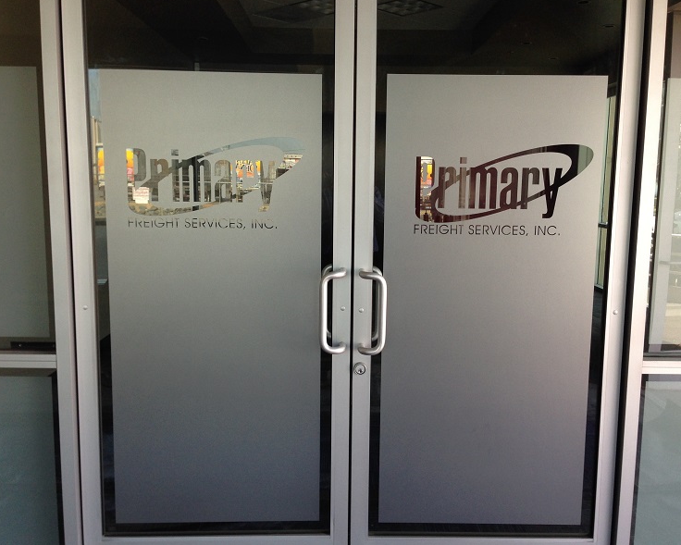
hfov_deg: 51.5
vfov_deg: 42.2
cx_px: 347
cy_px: 271
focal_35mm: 35
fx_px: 706
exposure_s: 1/60
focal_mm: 4.12
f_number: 2.4
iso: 50
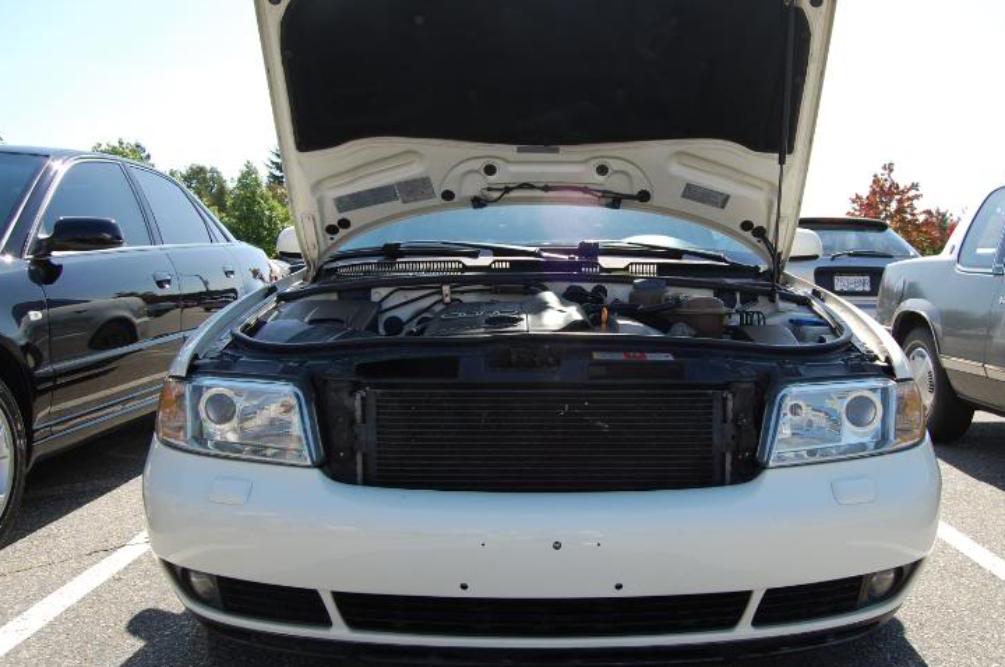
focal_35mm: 30
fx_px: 836
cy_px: 317
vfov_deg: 43.5
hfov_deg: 61.8
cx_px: 556
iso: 200
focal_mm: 18
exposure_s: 1/200
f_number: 7.1
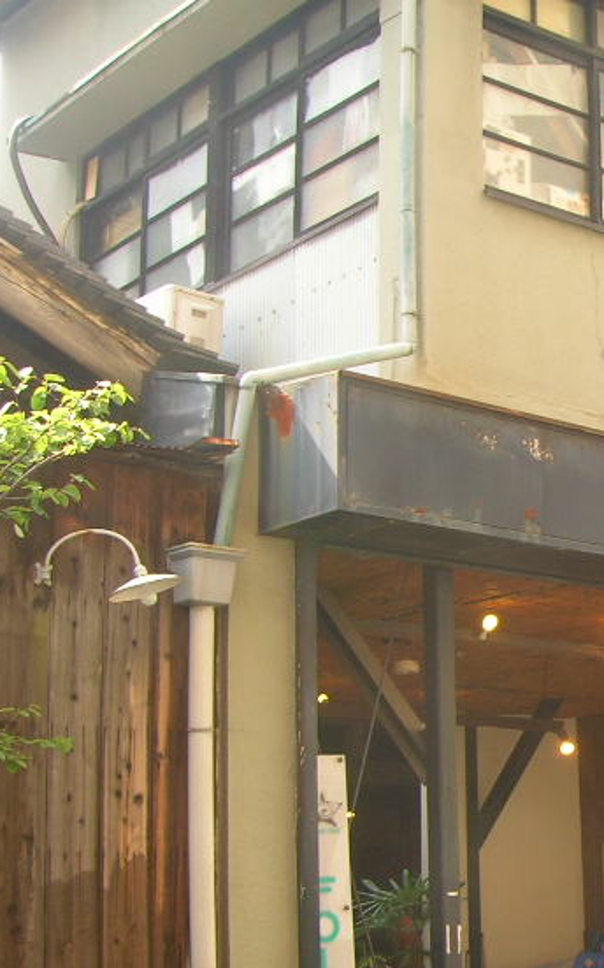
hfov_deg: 18.0
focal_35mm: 67
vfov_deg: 30.6
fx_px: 1766
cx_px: 806
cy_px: 576
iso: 50
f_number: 4.9
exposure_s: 1/34.2
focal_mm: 5.7
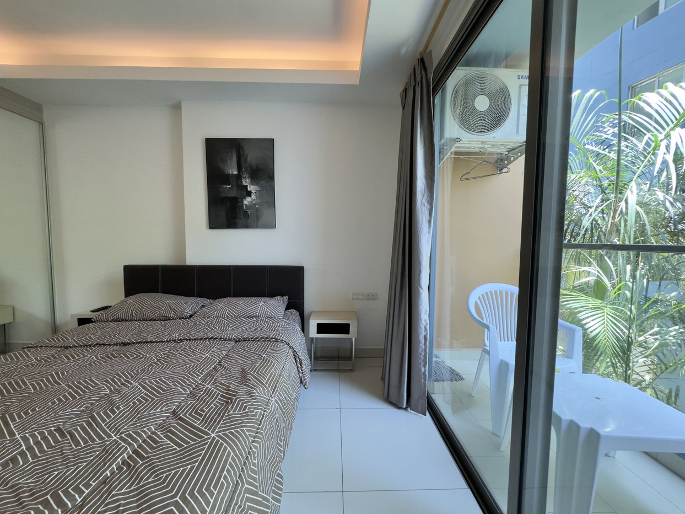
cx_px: 342
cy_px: 257
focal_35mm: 14
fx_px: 277
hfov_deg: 102.1
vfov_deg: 85.7
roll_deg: -0.4
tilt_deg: -3.4
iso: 200
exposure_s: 1/100
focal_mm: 2.22
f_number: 2.2
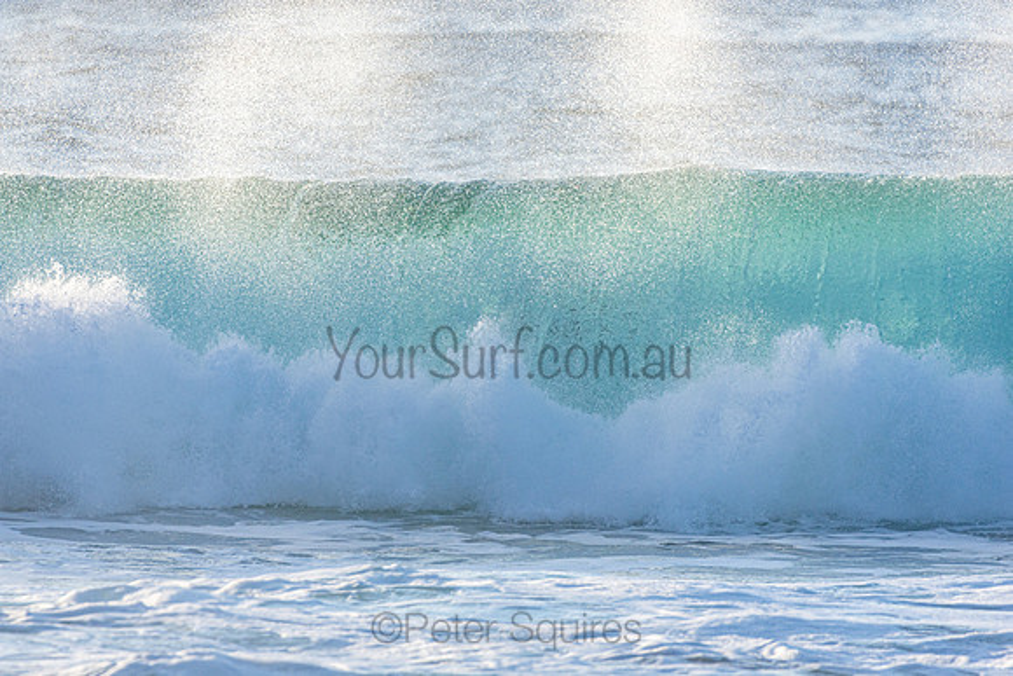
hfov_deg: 2.7
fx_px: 21108
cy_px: 338
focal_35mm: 750
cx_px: 506
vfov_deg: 1.8
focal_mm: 500
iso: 250
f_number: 5.6
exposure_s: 1/1250
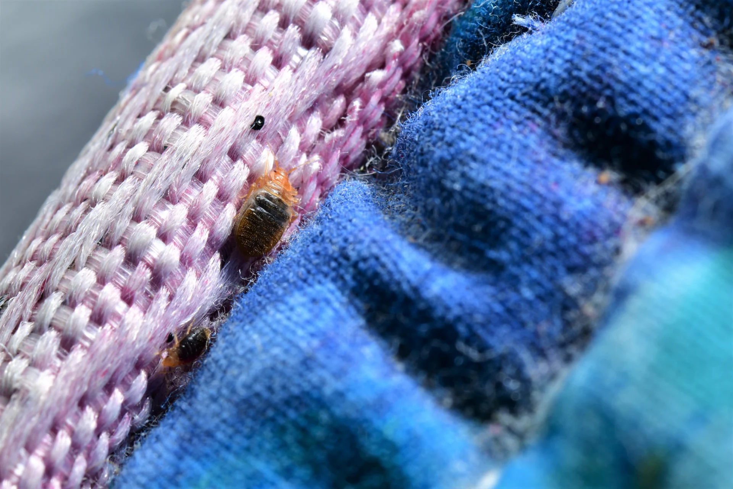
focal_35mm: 60
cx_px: 366
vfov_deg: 22.6
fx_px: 1222
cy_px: 244
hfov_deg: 33.4
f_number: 22
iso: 100
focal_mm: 60
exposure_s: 1/250
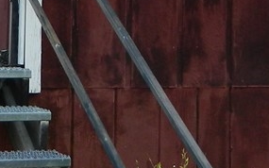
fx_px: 1092
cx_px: 263
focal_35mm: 149
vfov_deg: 8.7
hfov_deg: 13.9
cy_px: -14
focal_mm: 4.5
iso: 80
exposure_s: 1/160
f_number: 3.1
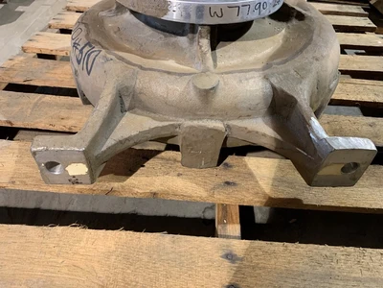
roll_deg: -5.5
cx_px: 192
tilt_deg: -42.7
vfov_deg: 53.1
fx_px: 288
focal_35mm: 26
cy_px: 144
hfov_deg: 67.3
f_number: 1.8
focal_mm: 4.25
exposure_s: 1/40
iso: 250
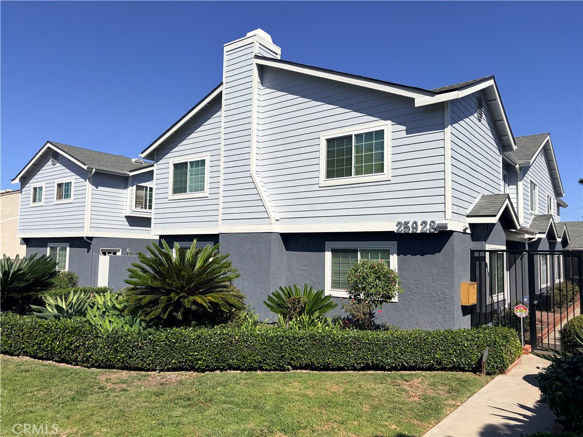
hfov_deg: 67.3
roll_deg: -0.4
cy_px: 218
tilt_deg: +6.0
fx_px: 438
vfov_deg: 53.1
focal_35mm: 26
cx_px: 292
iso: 64
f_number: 1.6
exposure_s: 1/7813
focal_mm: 5.96
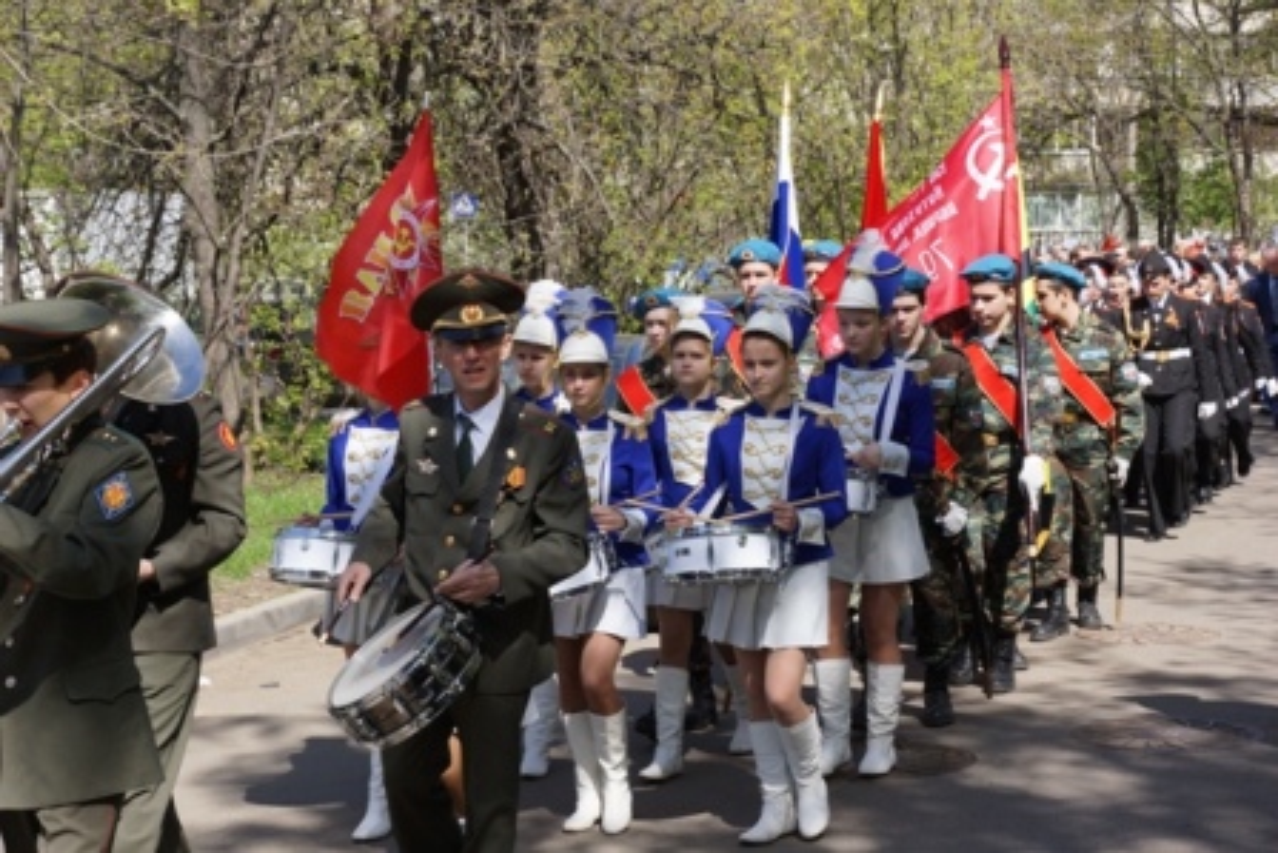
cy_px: 426
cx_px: 639
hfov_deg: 27.0
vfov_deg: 18.2
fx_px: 2663
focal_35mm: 75
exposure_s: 1/320
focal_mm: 50
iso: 200
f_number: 9
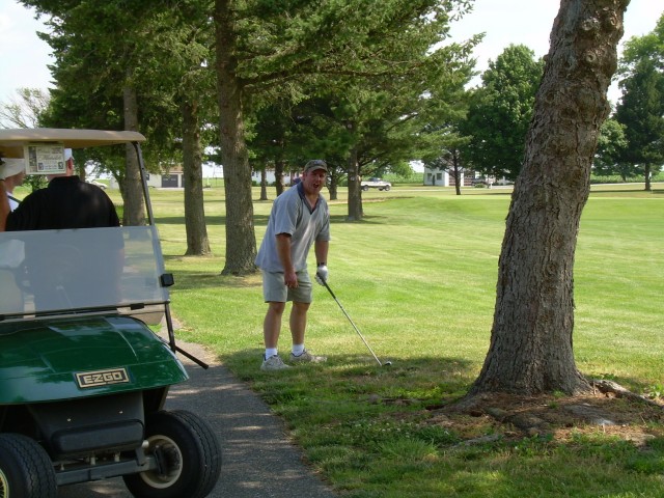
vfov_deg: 19.1
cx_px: 332
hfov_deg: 25.3
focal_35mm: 77
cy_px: 249
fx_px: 1477
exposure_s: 1/105
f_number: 6.5
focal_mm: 13.2
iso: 50
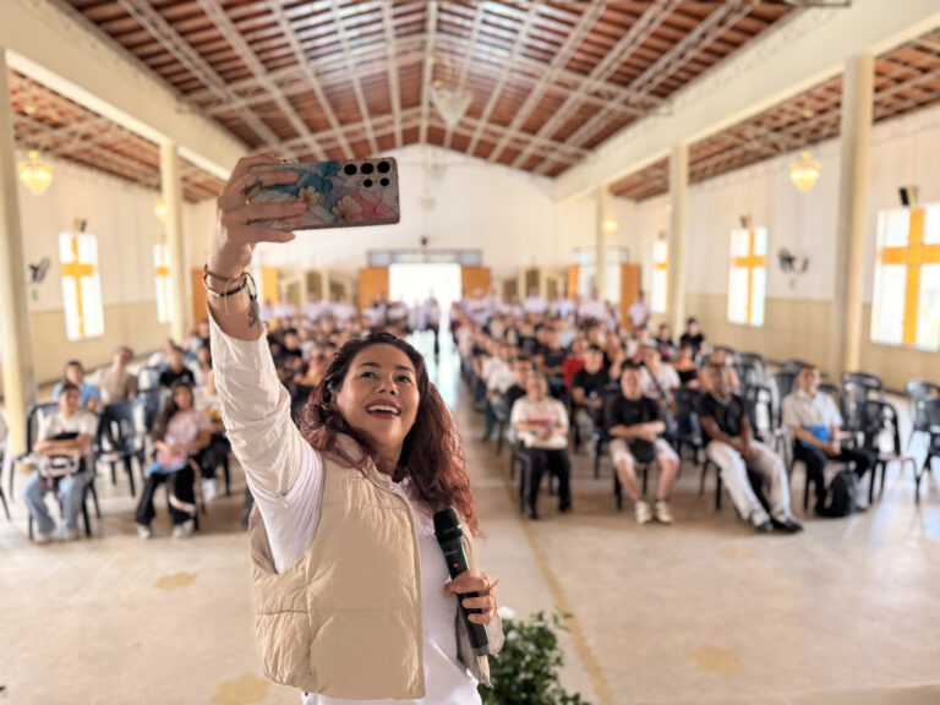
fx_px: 652
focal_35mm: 24
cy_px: 352
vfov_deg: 56.8
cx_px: 470
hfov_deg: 71.6
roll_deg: +0.4
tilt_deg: -5.9
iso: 400
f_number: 1.78
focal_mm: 6.76
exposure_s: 1/60
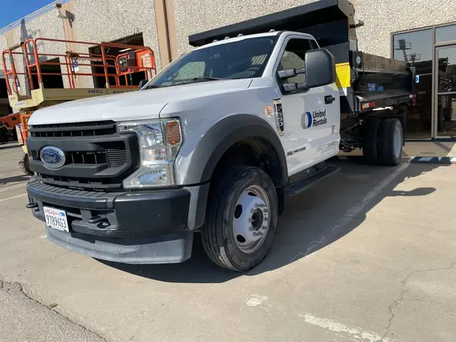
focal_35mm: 26
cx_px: 228
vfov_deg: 53.1
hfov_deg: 67.3
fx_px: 343
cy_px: 171
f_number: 1.6
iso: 32
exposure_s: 1/3401
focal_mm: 4.2
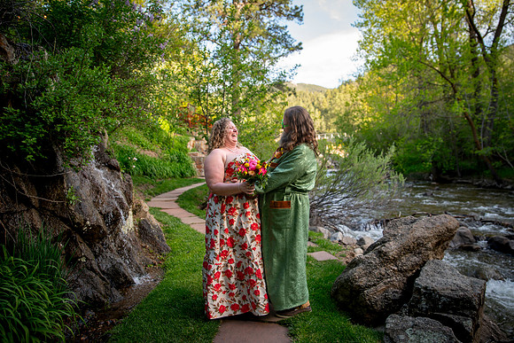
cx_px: 258
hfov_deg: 70.4
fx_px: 365
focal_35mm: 26
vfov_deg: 50.4
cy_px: 166
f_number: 2.8
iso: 160
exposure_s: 1/200
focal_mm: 24
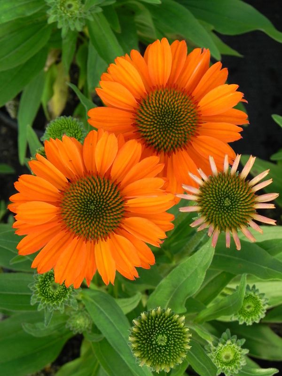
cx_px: 141
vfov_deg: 15.3
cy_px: 188
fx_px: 1401
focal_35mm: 129
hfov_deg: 11.5
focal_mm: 23
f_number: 5
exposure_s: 1/200
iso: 160
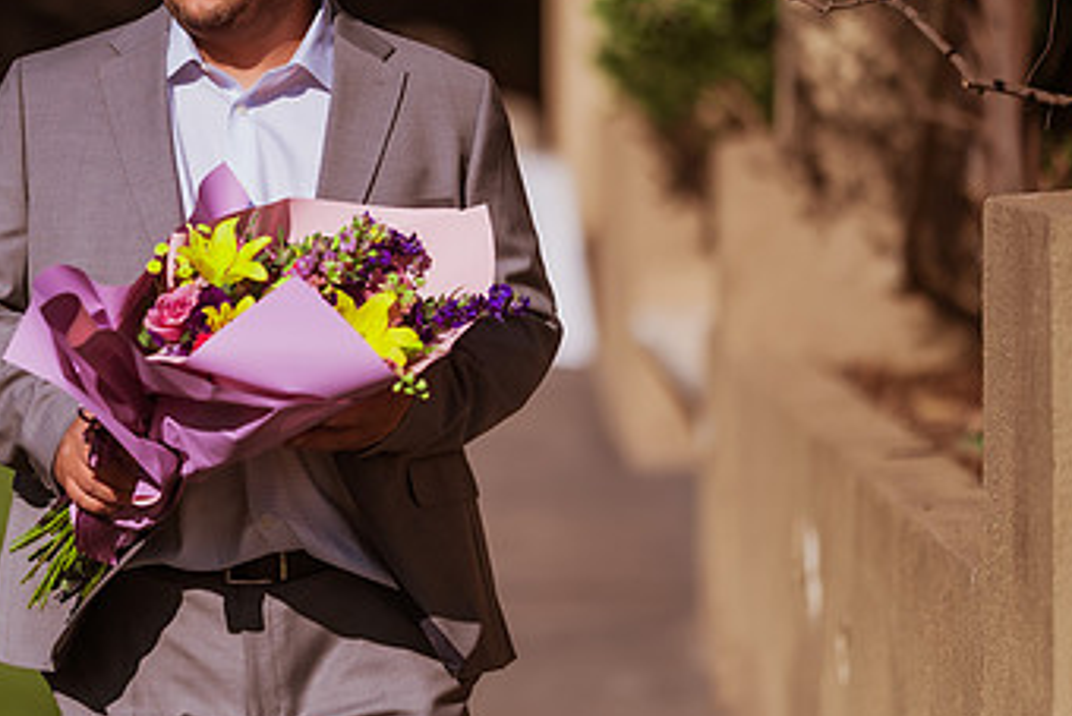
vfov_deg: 6.0
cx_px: 192
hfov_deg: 8.9
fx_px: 6851
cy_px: 132
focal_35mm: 230
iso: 64
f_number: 1.8
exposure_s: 1/8000
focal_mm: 135
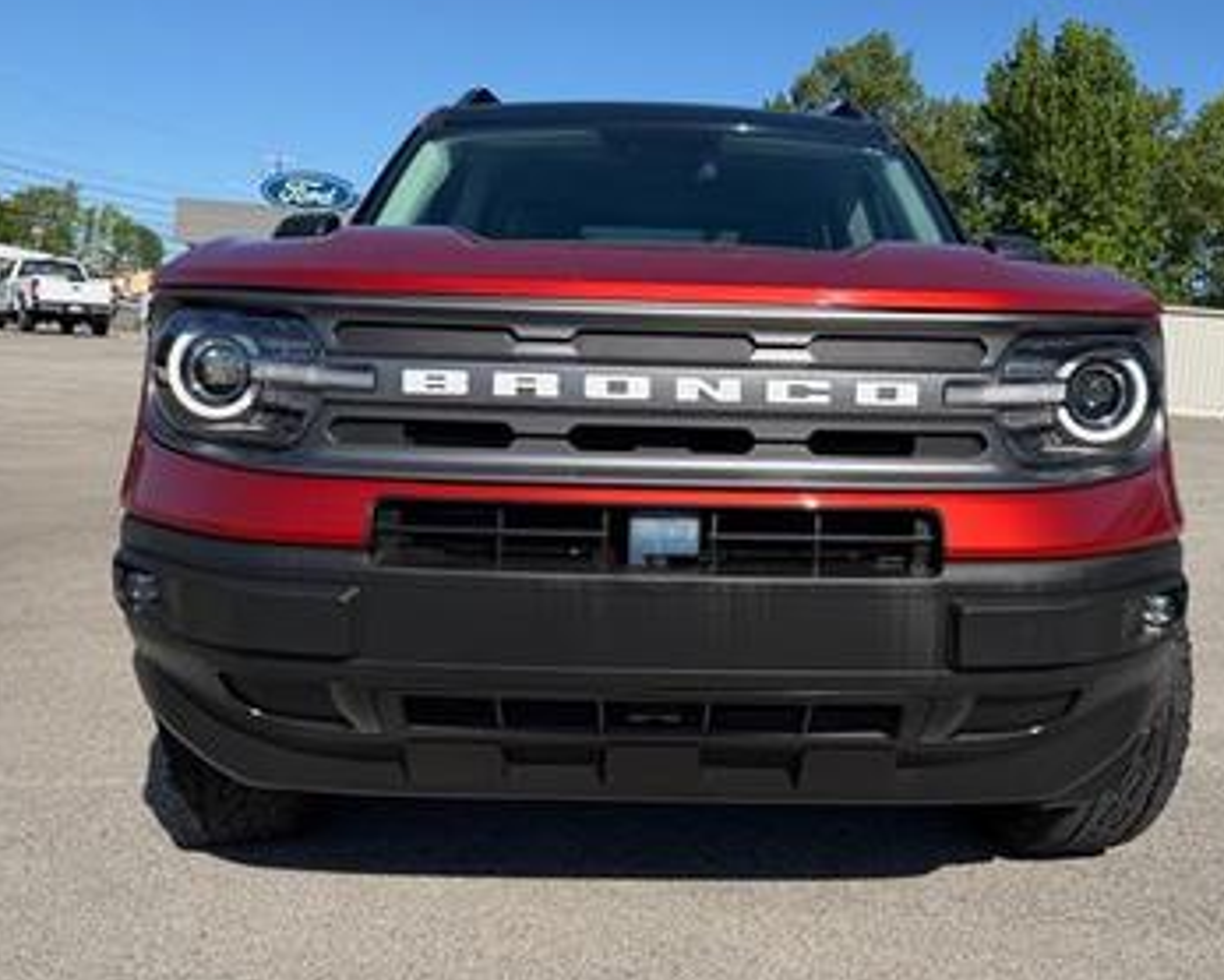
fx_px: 1232
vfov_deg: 43.3
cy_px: 441
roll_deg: -5.4
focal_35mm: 34
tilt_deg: -2.2
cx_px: 684
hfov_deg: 52.7
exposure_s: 1/4167
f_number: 1.78
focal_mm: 6.76
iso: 80
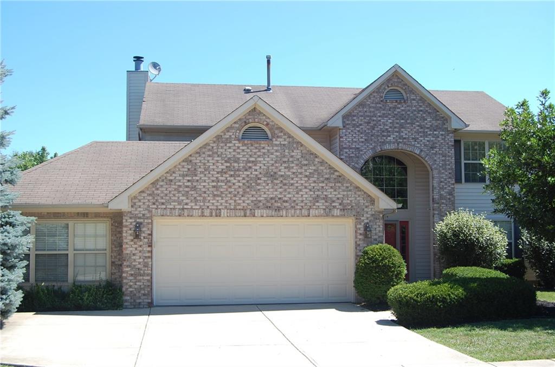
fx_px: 692
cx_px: 278
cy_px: 184
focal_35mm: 45
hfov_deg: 43.7
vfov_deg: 29.7
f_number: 8
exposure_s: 1/250
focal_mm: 30
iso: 200
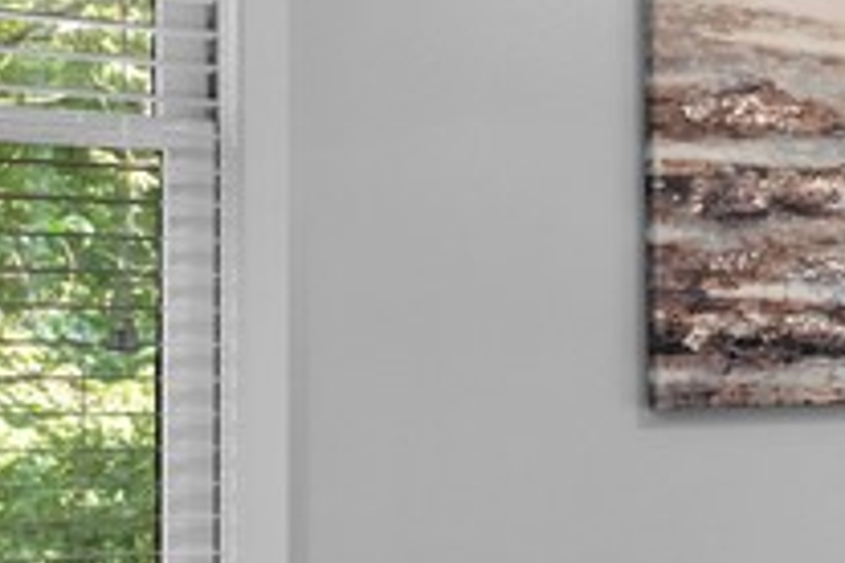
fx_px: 1972
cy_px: 394
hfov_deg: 19.0
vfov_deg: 16.2
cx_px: 1480
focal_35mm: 84
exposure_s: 1/2
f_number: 8
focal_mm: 16
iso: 560
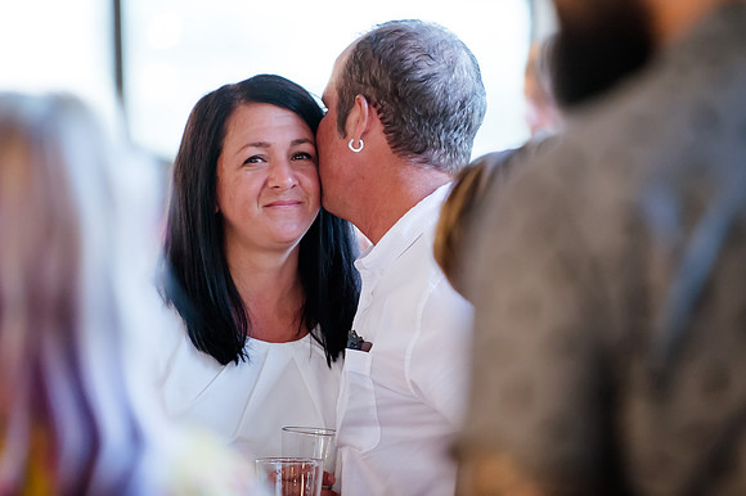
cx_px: 391
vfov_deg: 5.4
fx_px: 5290
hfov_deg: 8.1
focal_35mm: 255
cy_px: 182
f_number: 3.2
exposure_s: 1/160
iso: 2500
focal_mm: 200
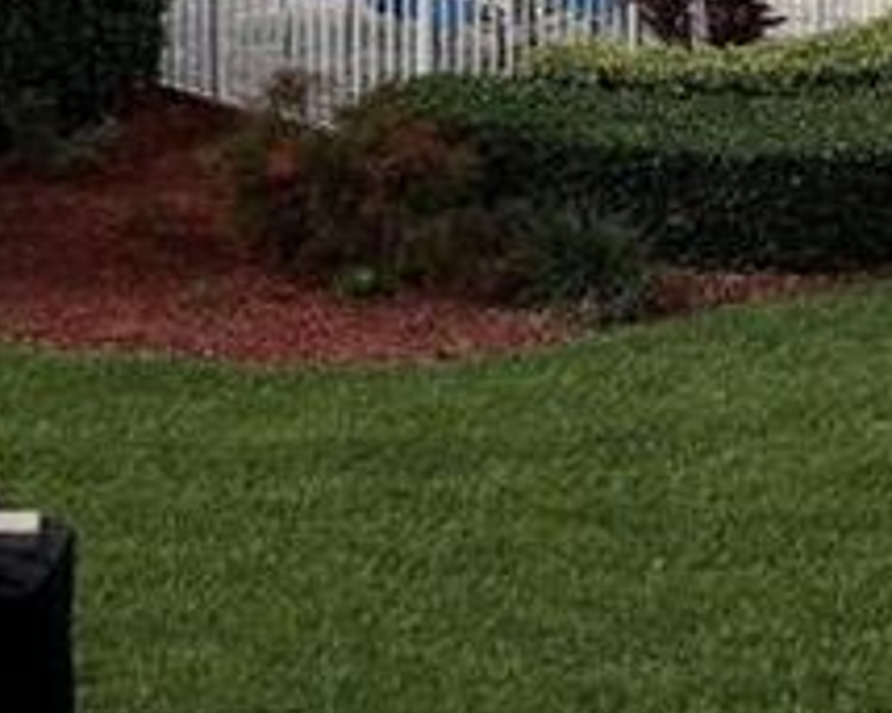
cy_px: -131
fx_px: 1715
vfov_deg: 21.8
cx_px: 671
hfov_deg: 28.7
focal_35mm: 65
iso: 80
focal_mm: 6.76
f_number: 1.78
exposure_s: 1/3953
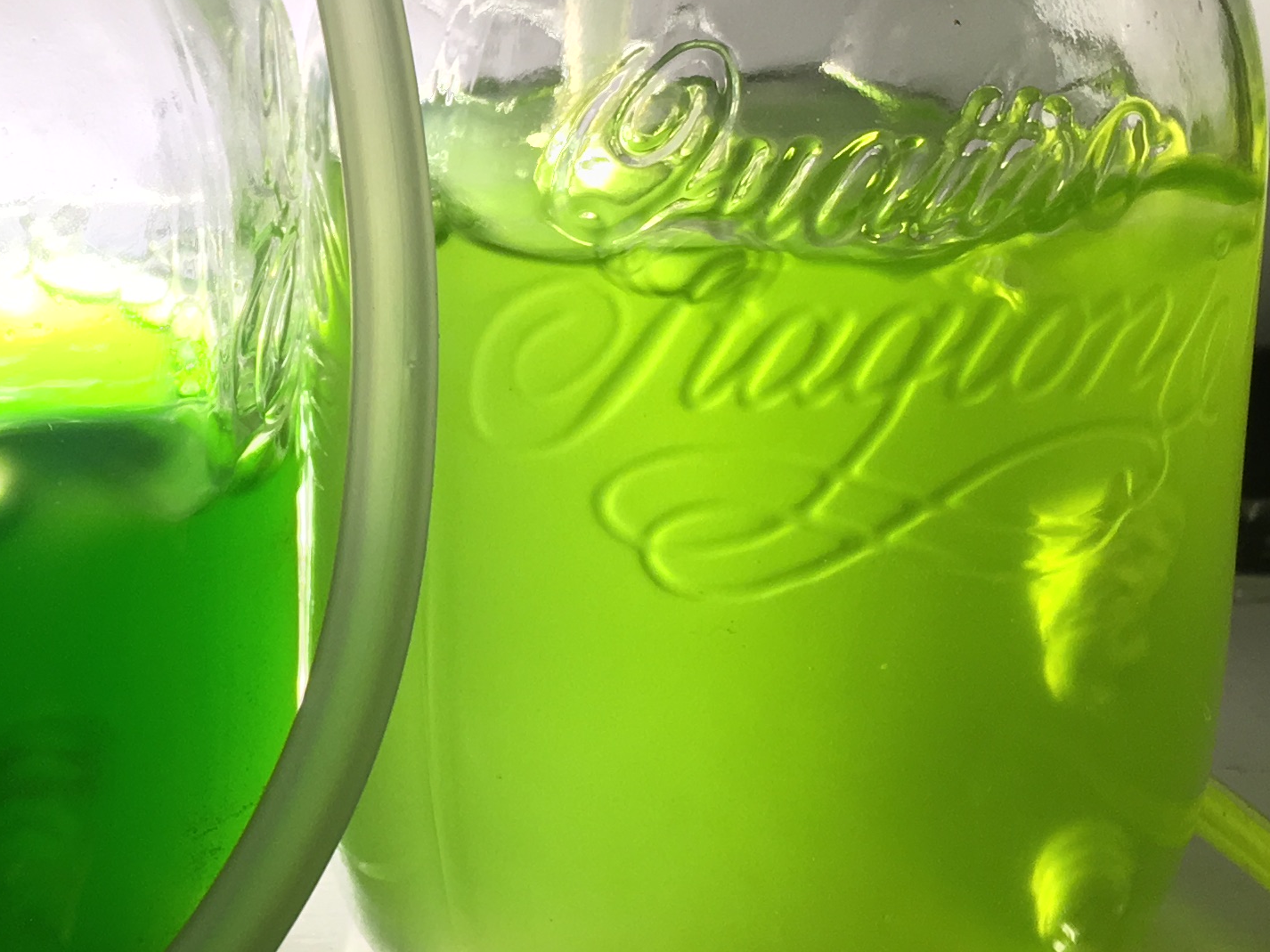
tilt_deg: -16.9
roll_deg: -1.1
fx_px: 3008
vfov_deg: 17.9
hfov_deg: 23.2
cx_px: 131
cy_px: 318
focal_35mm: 82
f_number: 2.2
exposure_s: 1/40
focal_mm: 4.15
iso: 25
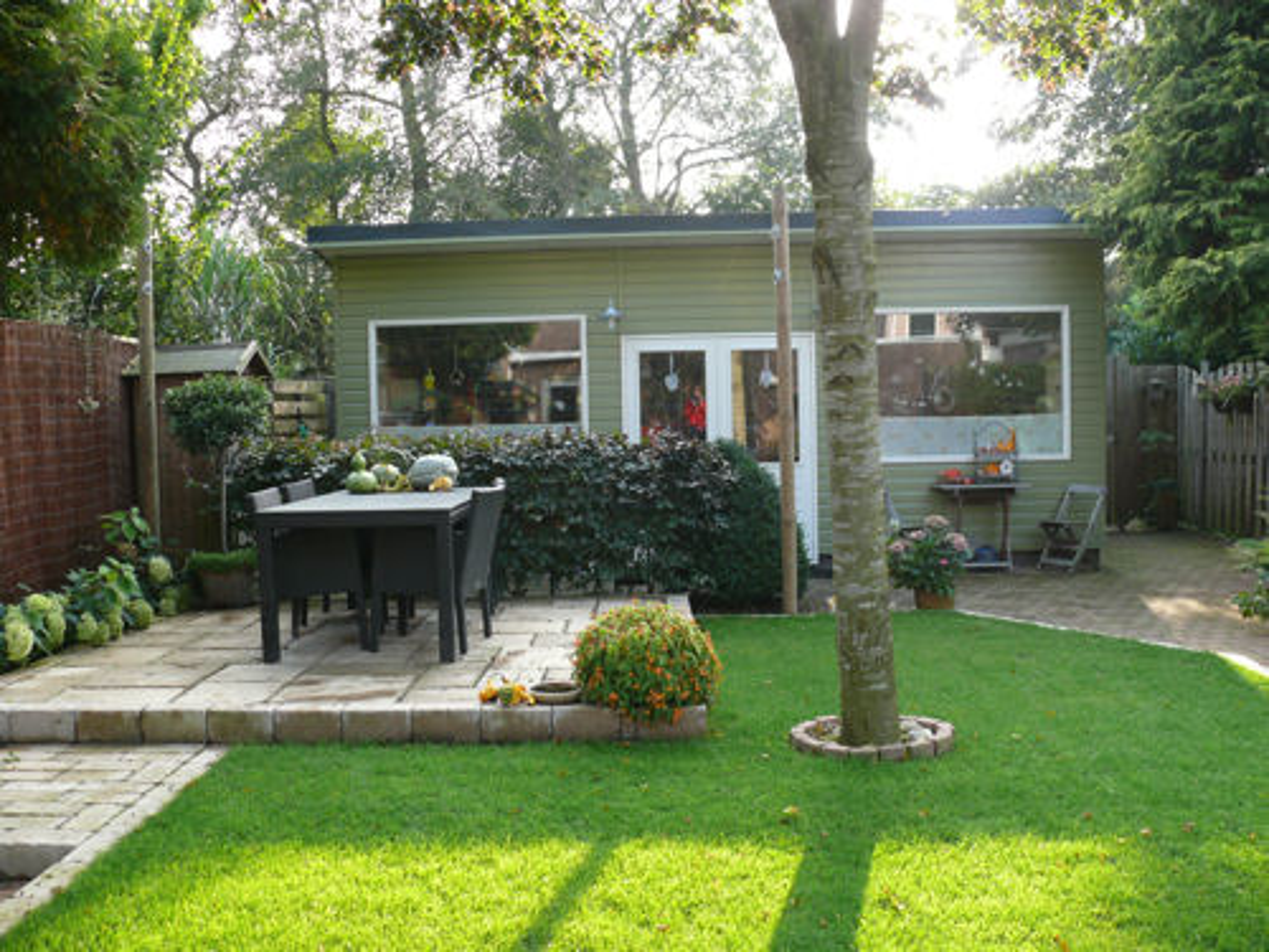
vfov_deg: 40.7
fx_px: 1283
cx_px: 634
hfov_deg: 52.6
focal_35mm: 35
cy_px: 476
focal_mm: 7.4
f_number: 2.8
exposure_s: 1/125
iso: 100
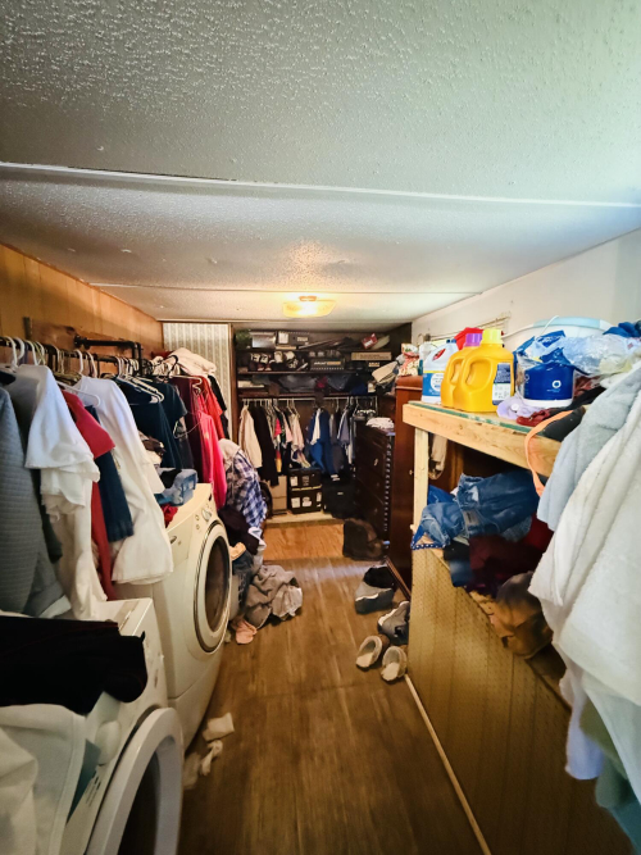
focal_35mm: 14
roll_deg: -0.3
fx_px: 346
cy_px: 428
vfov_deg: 102.1
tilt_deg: -7.1
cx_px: 320
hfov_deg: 85.7
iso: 1250
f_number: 2.2
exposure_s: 1/40
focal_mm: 2.22
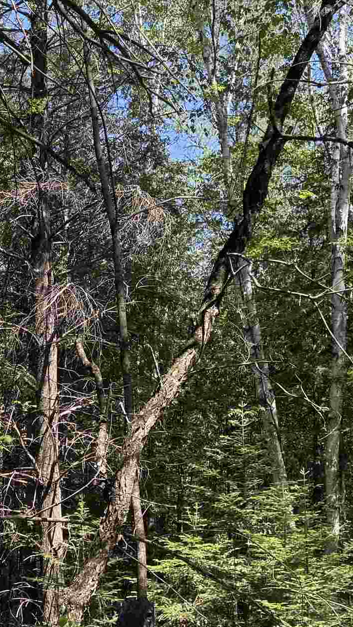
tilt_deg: +5.3
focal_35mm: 64
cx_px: -28
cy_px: 502
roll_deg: +1.1
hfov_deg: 18.2
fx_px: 1065
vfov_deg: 32.0
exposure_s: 1/658
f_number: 1.78
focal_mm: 6.76
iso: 80
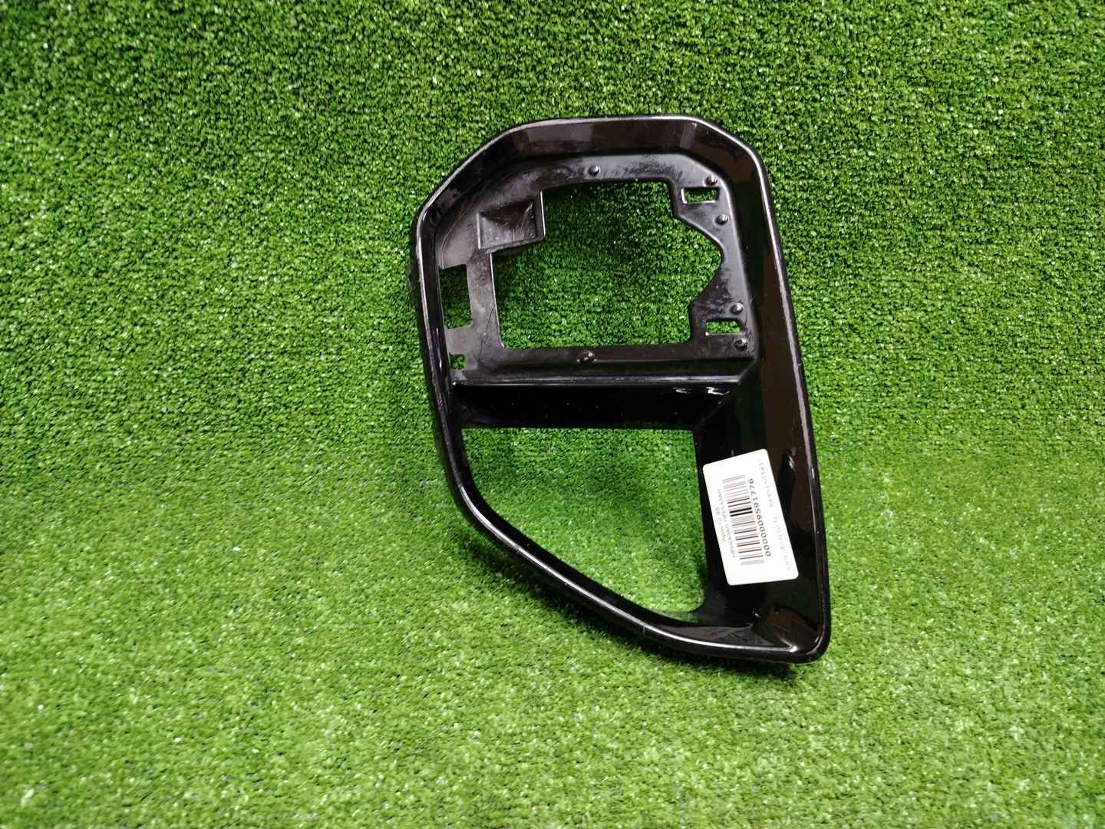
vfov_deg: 56.8
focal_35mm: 24
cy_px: 414
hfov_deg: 71.6
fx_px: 766
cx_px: 552
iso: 626
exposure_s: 1/33
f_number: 1.75
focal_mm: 5.25
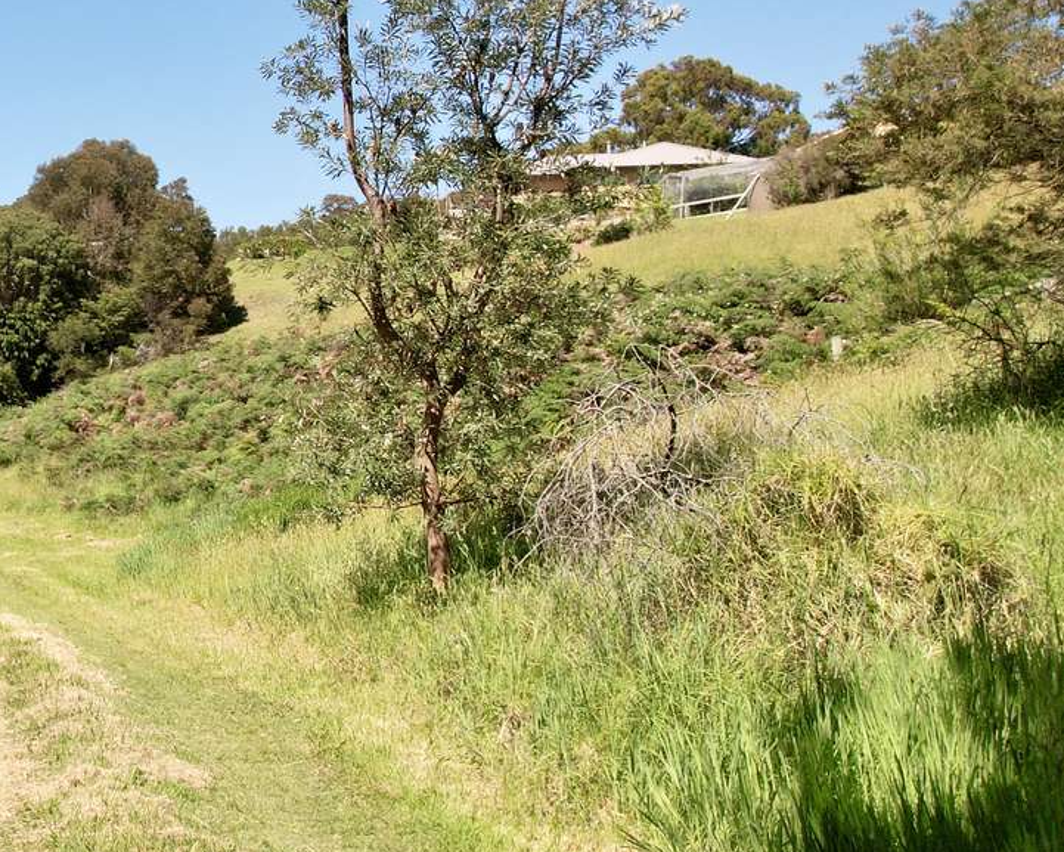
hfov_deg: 29.8
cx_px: -177
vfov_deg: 27.4
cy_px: 279
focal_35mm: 55
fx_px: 1732
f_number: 2.8
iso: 100
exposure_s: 1/400
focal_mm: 8.38
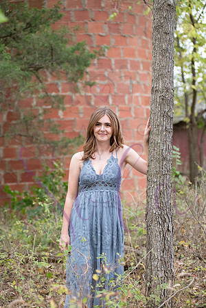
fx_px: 687
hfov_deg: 17.1
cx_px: 103
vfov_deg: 25.4
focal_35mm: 80
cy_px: 154
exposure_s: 1/320
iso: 1250
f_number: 3.5
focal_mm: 80
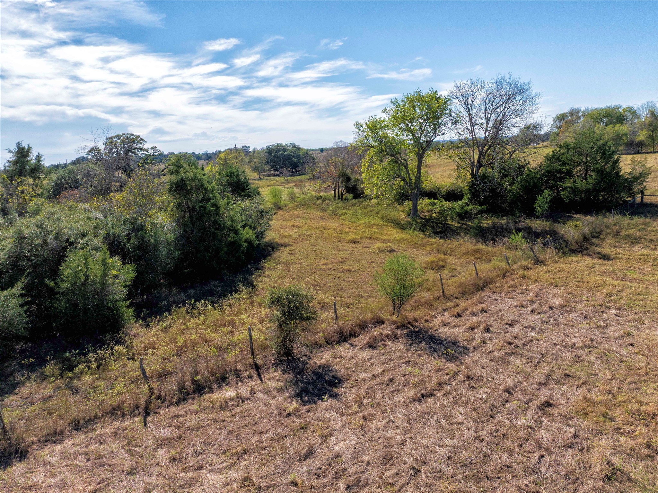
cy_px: 246
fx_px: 456
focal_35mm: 24
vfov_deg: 56.8
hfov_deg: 71.6
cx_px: 329
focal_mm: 12.29
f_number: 2.8
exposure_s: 1/4000
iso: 260
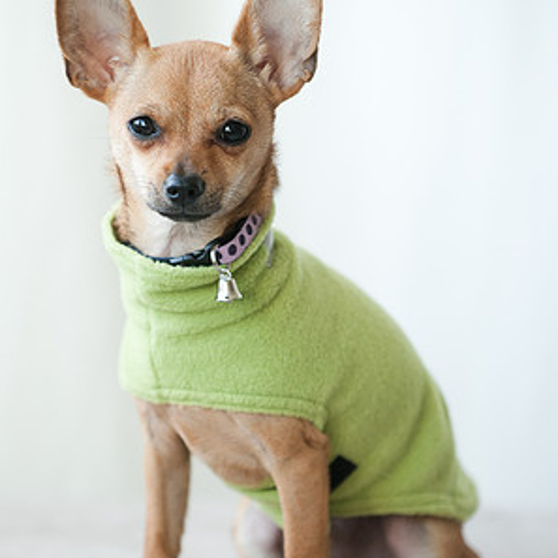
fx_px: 3283
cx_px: 280
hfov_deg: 9.7
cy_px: 287
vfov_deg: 9.7
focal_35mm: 180
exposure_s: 1/200
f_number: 2.8
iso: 640
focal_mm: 140
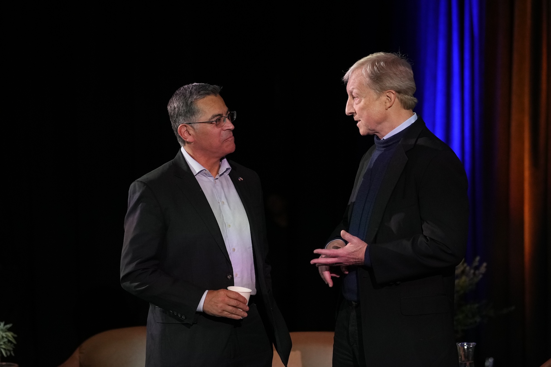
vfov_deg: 13.4
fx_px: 1561
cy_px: 184
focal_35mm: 102
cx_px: 276
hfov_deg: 20.0
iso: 2500
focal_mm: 68
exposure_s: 1/500
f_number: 2
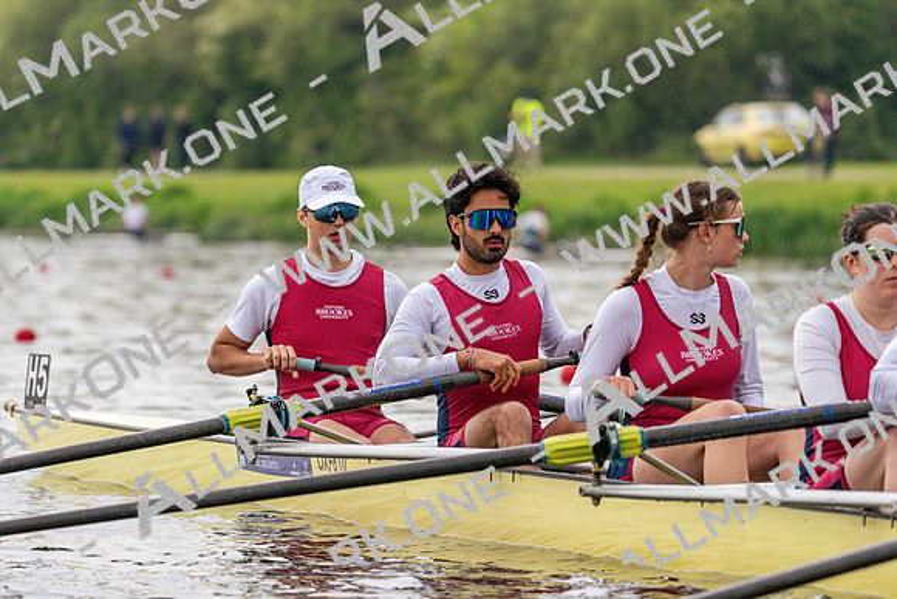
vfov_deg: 4.4
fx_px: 7850
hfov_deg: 6.5
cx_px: 448
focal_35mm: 315
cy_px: 300
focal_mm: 315
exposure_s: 1/1250
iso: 1600
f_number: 6.3
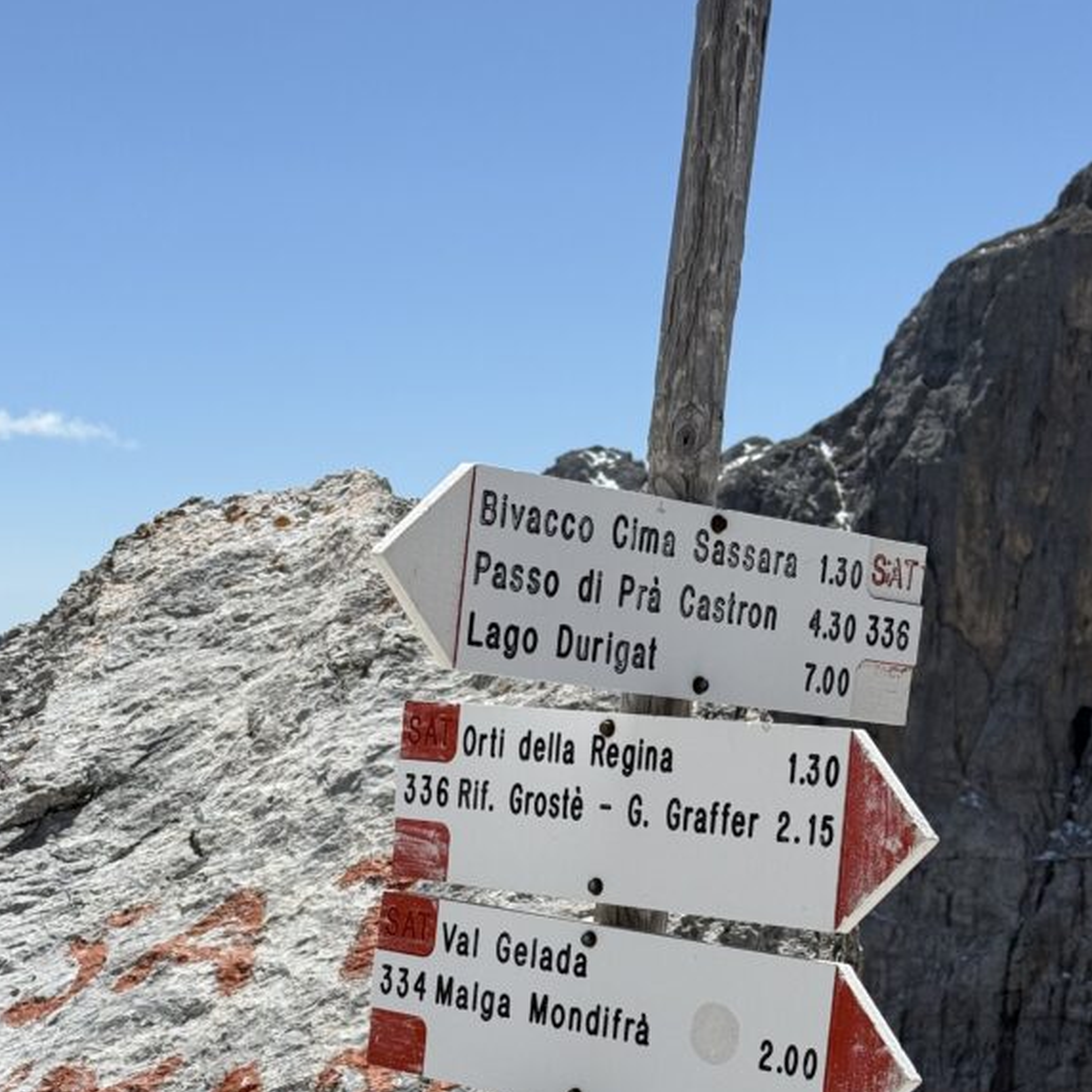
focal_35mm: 76
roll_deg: +0.6
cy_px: 935
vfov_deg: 22.3
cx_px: 620
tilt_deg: -5.6
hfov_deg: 22.7
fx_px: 2712
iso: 64
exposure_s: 1/7143
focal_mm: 6.76
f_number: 1.78
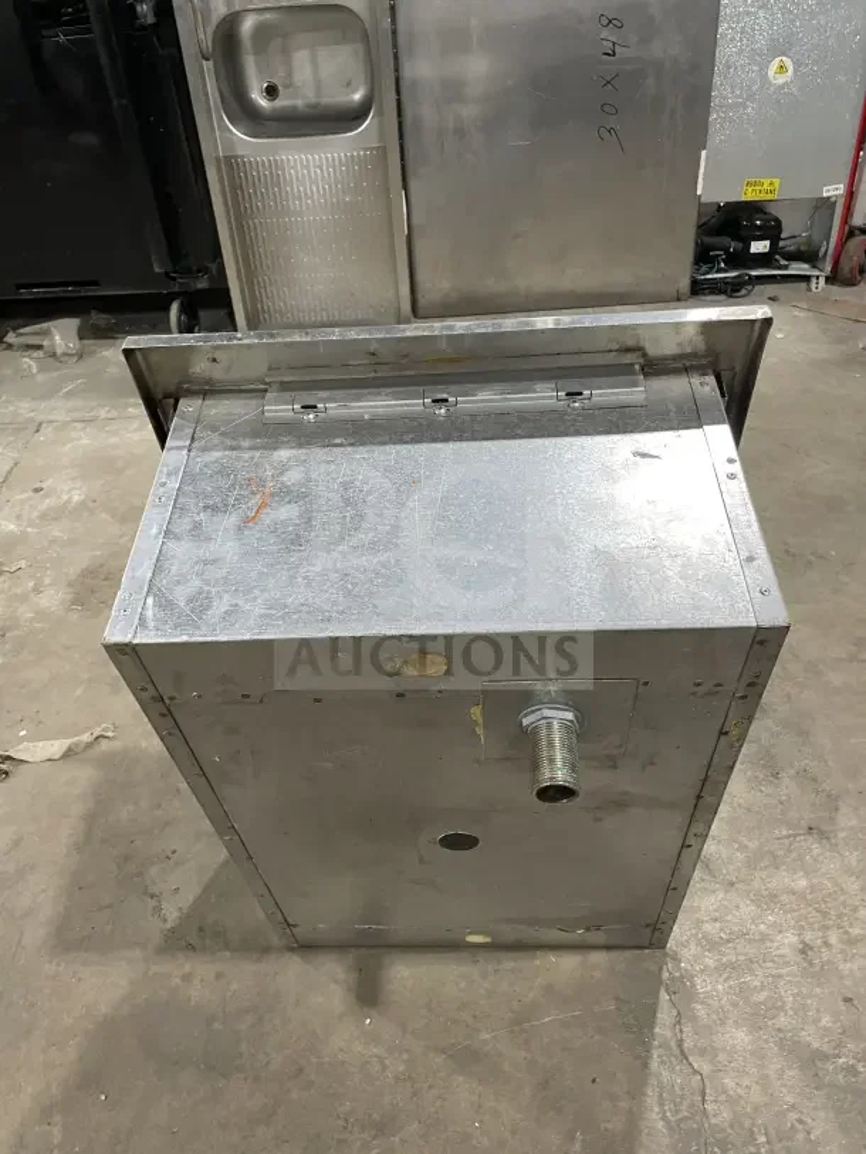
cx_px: 433
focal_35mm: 26
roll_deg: +6.0
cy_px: 577
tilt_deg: -35.1
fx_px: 867
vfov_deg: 67.3
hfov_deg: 53.1
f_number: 1.6
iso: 125
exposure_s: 1/60
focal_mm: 4.2
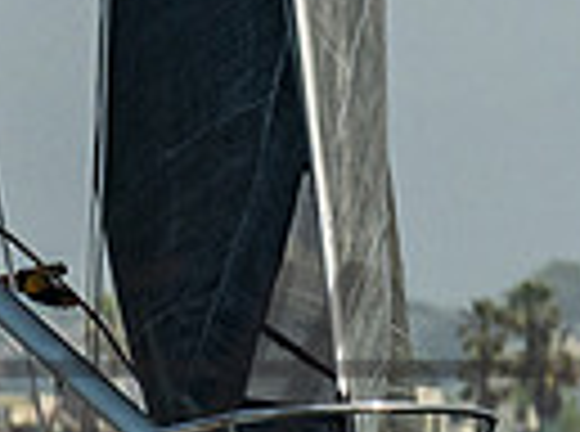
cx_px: -190
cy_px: 256
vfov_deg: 0.7
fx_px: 33100
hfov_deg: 1.0
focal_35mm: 1981
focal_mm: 200
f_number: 6.3
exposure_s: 1/1600
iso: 320
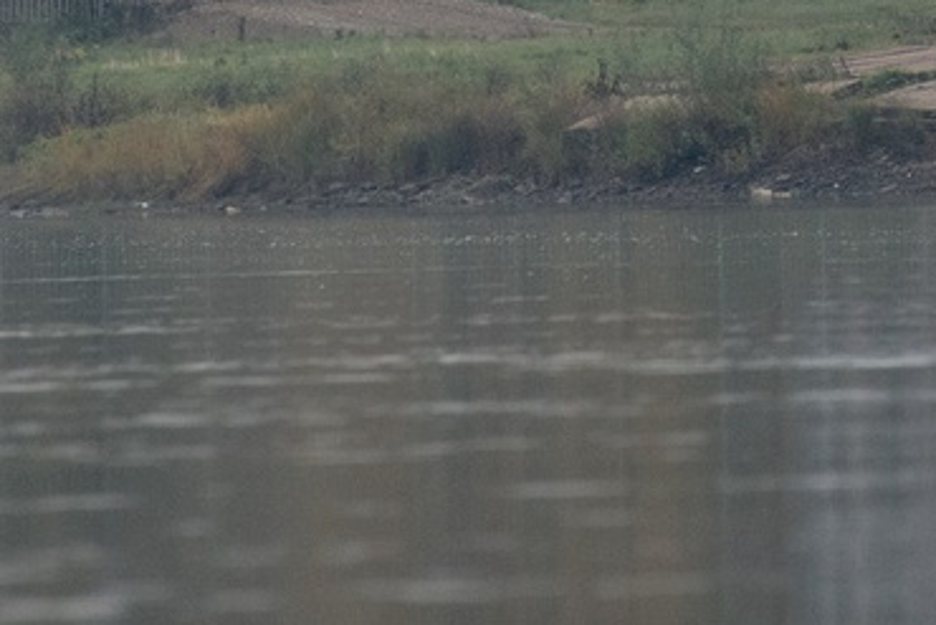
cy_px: -1299
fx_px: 35970
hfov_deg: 1.5
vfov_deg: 1.0
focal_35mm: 1383
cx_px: 1376
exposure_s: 1/400
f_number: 4
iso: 500
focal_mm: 200
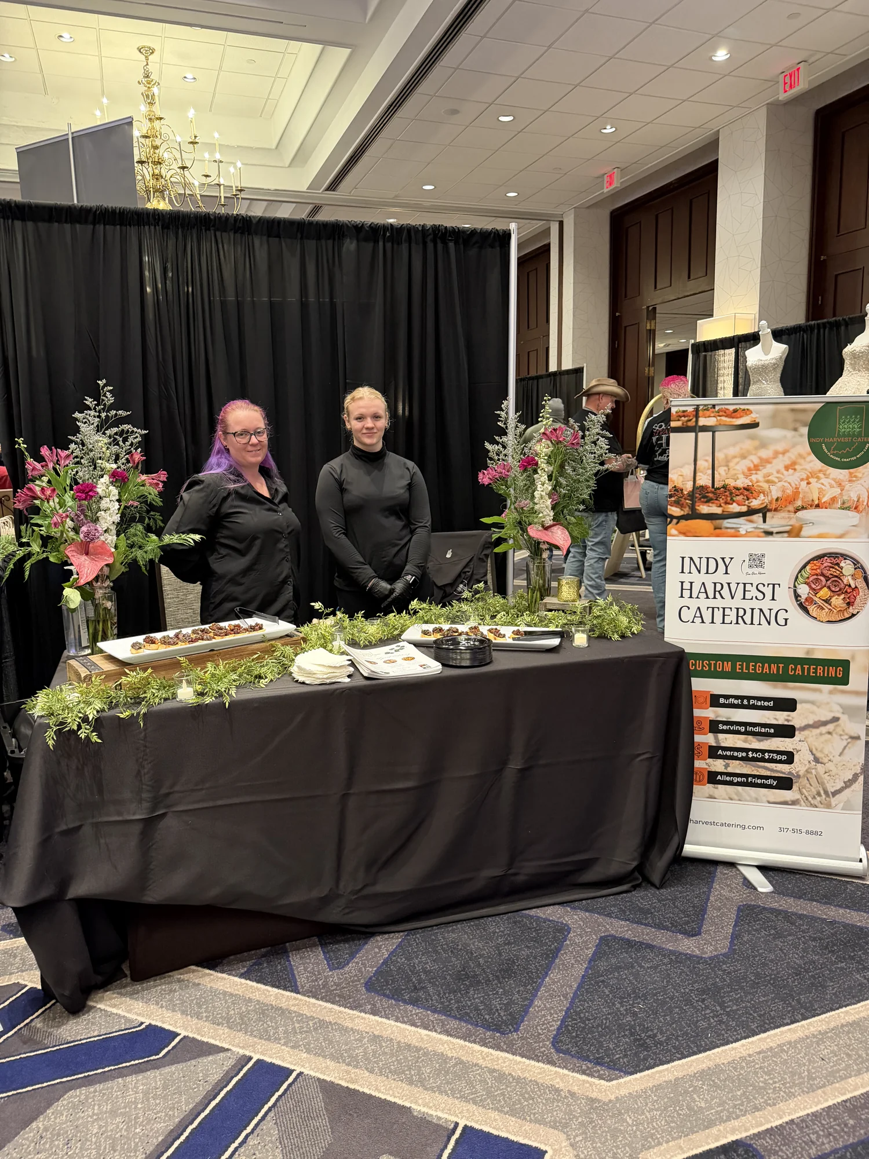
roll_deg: +3.1
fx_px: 803
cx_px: 434
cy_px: 580
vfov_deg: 71.6
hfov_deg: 56.8
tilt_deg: -8.6
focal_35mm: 24
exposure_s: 1/60
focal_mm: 6.76
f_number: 1.78
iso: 800
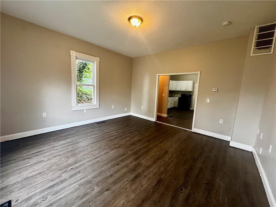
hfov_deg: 102.1
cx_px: 138
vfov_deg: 85.7
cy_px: 104
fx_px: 112
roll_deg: -2.6
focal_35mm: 14
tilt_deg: -7.5
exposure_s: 1/60
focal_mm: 2.22
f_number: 2.2
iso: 320
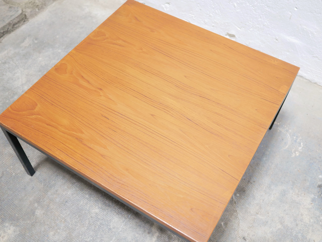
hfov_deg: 46.8
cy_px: 121
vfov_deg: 36.0
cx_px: 161
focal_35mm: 40
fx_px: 372
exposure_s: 1/60
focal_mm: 20
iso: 800
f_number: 1.7
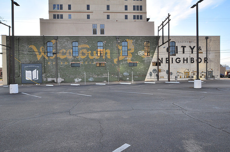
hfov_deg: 81.3
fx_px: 134
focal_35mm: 21
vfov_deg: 59.3
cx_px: 115
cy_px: 76
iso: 200
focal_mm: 14
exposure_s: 1/25
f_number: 22
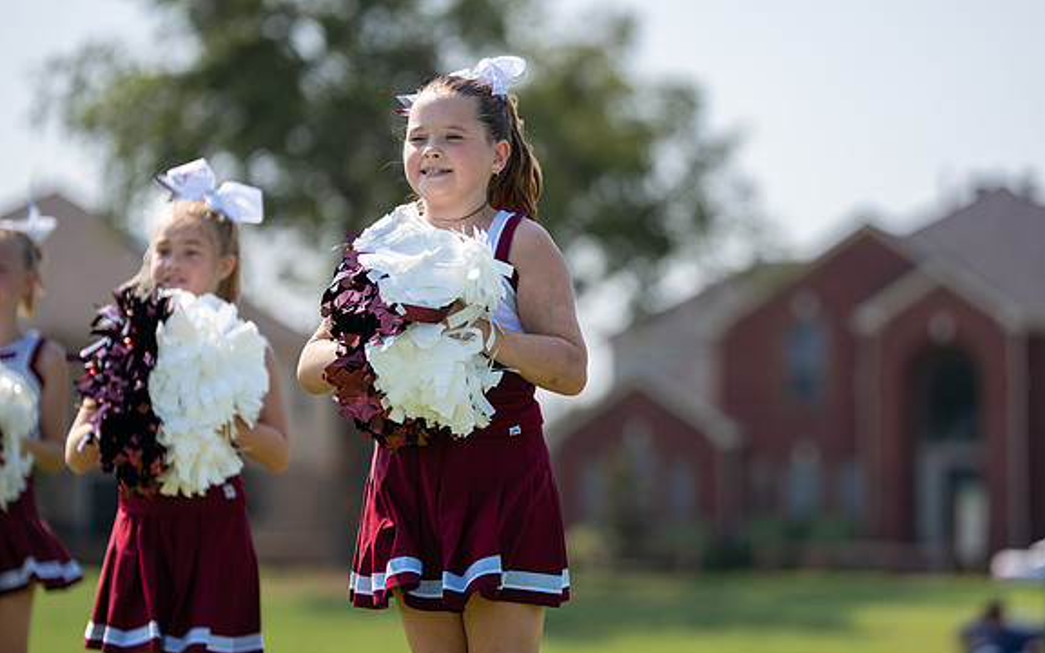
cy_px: 336
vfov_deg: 7.4
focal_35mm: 178
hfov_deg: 11.8
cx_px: 589
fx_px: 5069
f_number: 2.8
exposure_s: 1/2000
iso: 160
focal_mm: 154
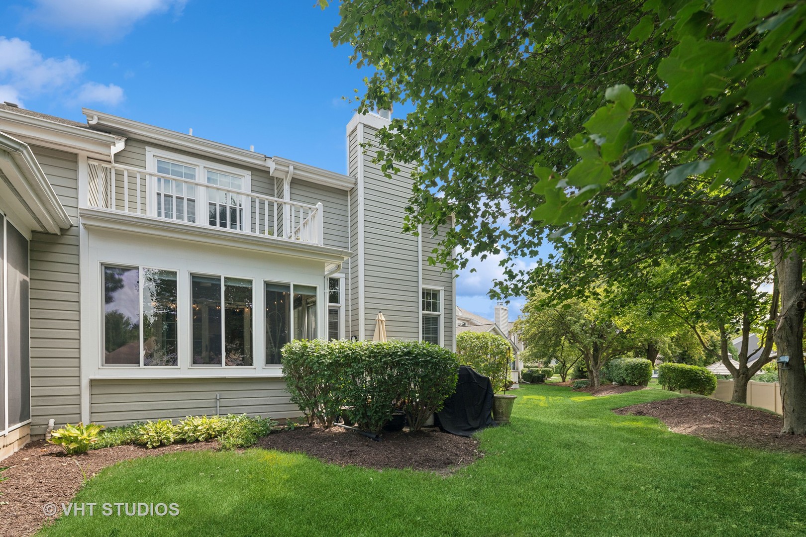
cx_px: 403
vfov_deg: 70.4
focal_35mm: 17
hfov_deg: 93.3
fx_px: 381
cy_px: 268
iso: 400
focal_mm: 17
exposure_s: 1/200
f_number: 8
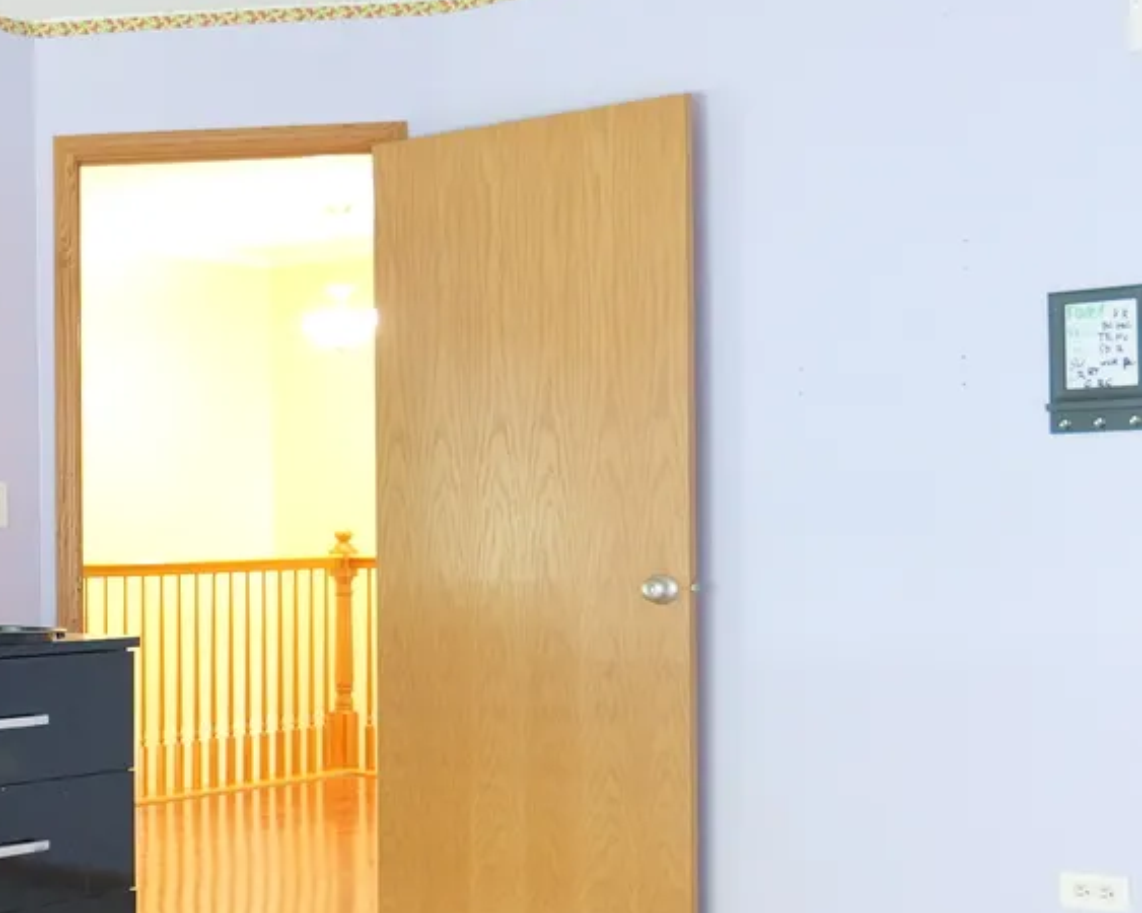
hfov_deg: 28.1
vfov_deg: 28.0
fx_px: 1825
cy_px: 528
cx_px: -375
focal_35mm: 54
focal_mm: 20
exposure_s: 1/60
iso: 6400
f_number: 3.5
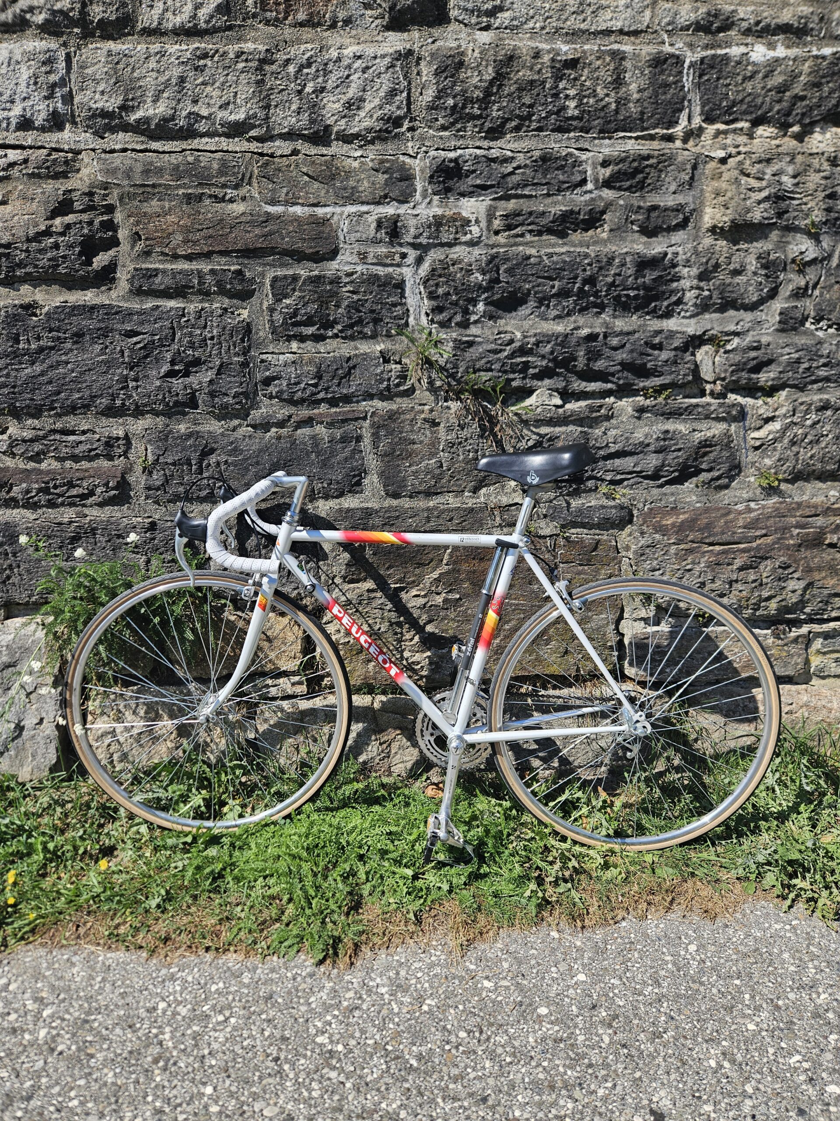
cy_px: 560
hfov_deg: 58.9
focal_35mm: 23
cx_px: 420
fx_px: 744
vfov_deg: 73.9
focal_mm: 5.4
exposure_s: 1/1350
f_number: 1.8
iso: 25
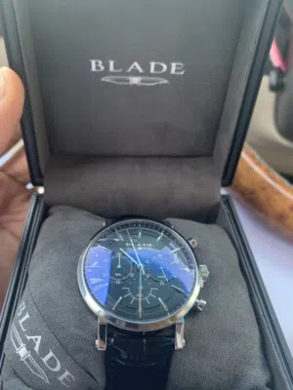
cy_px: 195
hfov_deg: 53.1
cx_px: 146
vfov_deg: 67.3
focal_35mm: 26
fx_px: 293
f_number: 1.8
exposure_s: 1/60
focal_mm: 4.25
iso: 125
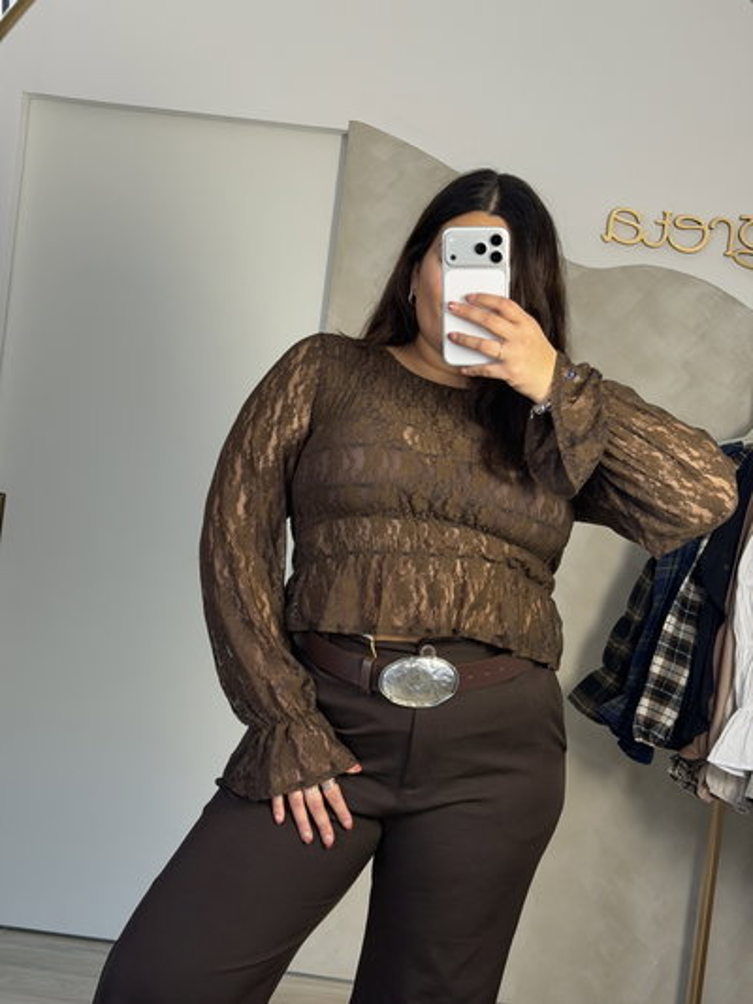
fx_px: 1392
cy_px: 502
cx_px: 376
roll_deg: -5.2
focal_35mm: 48
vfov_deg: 39.6
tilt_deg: -19.8
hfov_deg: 30.3
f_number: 1.78
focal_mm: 6.76
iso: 125
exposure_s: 1/100
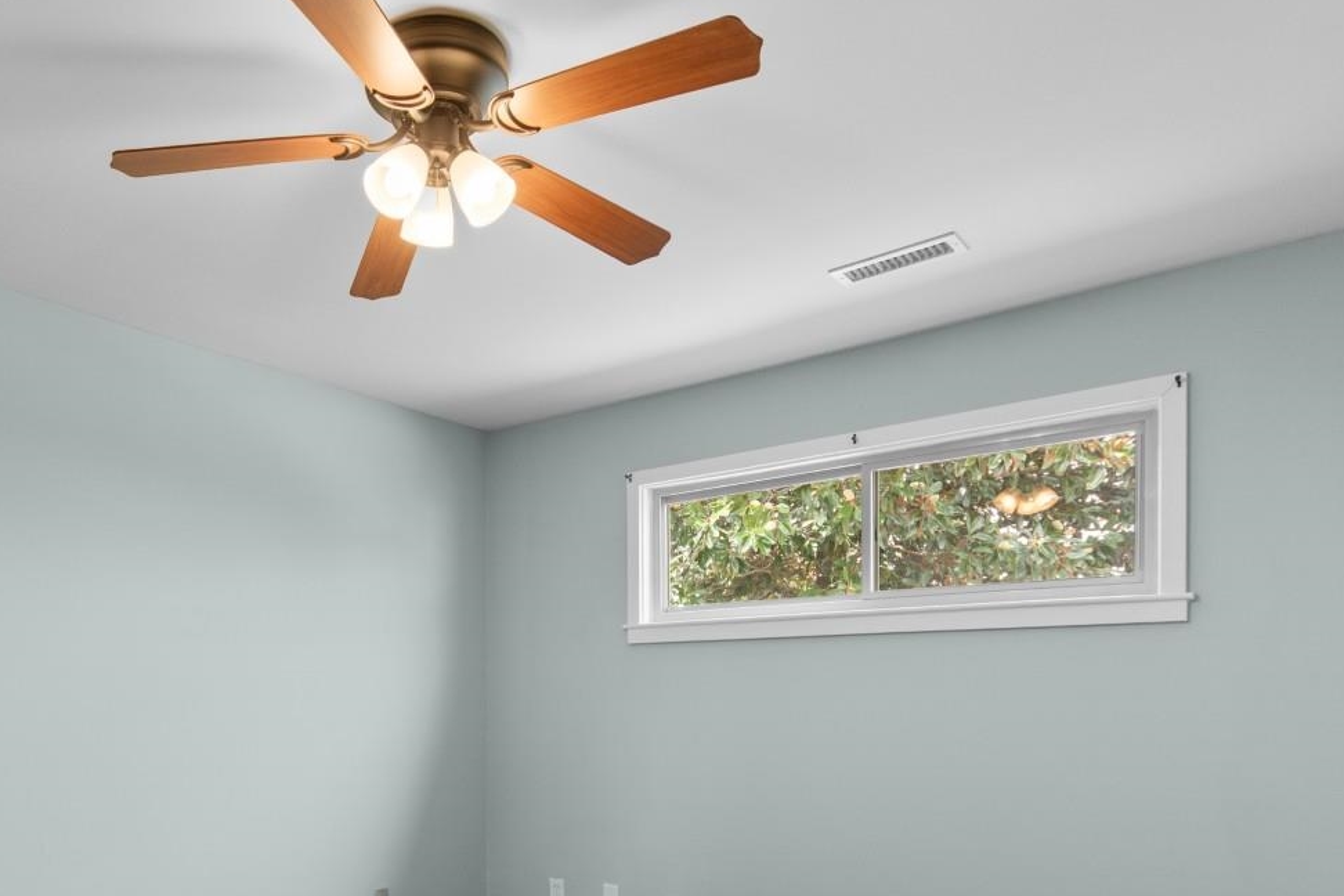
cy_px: 683
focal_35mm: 25
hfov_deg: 69.1
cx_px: 427
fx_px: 933
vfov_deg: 49.1
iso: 100
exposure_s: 1/3
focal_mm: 10
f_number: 4.5
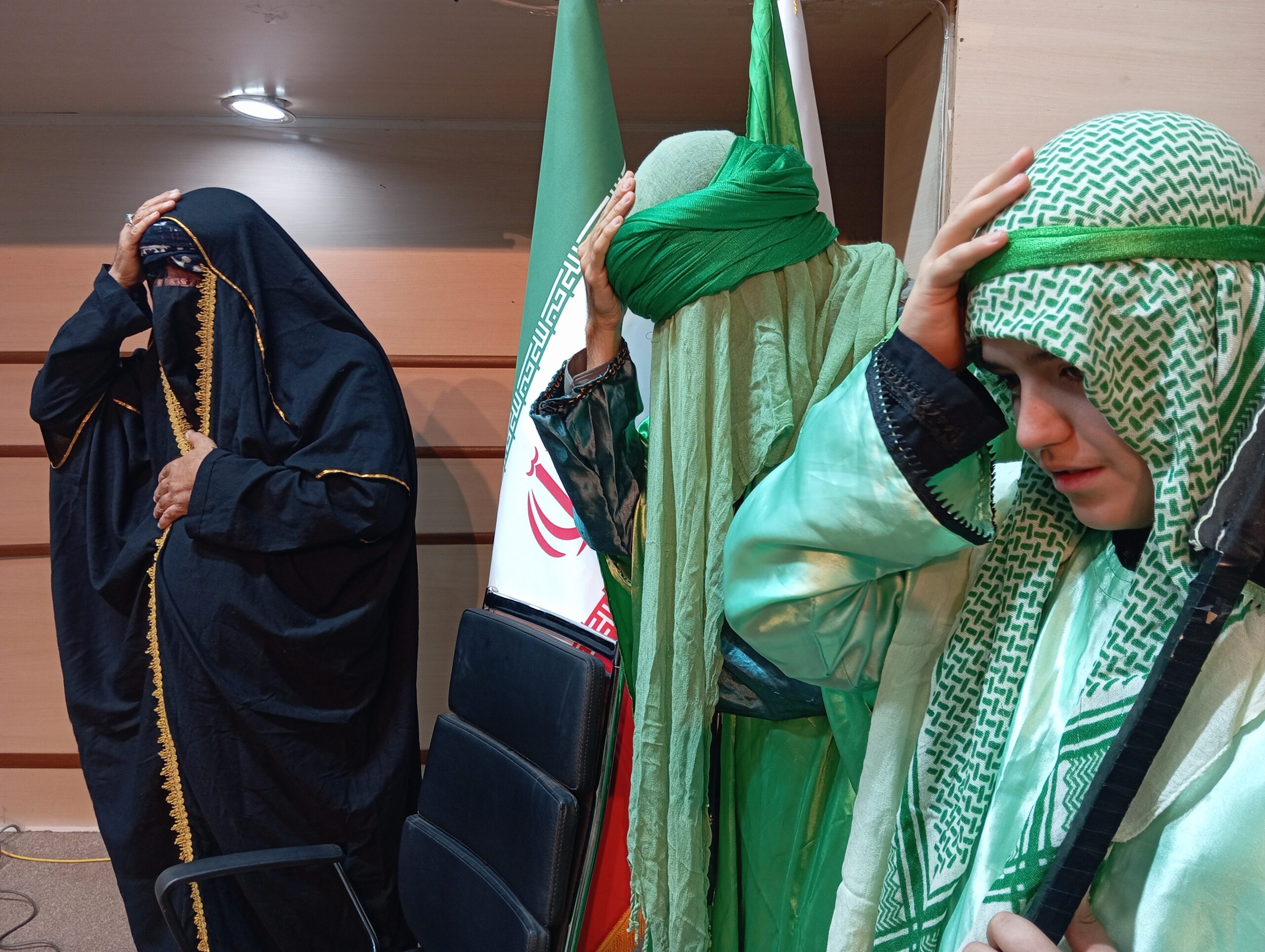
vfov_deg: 49.9
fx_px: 1025
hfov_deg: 63.4
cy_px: 476
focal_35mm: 28
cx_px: 632
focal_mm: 4.22
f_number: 1.8
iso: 221
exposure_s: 1/33.3
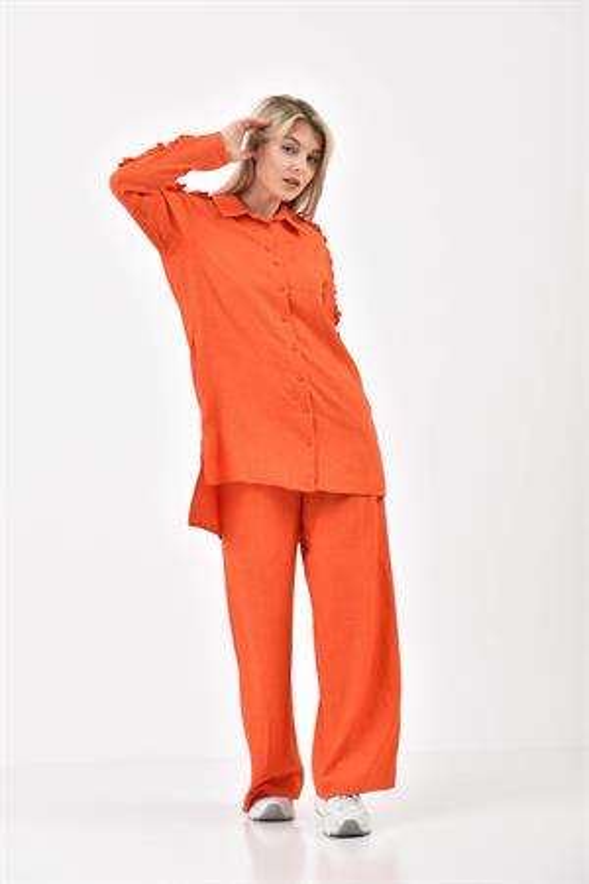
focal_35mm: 86
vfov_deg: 23.6
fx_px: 2110
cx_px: 294
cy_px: 442
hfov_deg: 15.9
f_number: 6.3
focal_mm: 86
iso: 100
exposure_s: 1/160
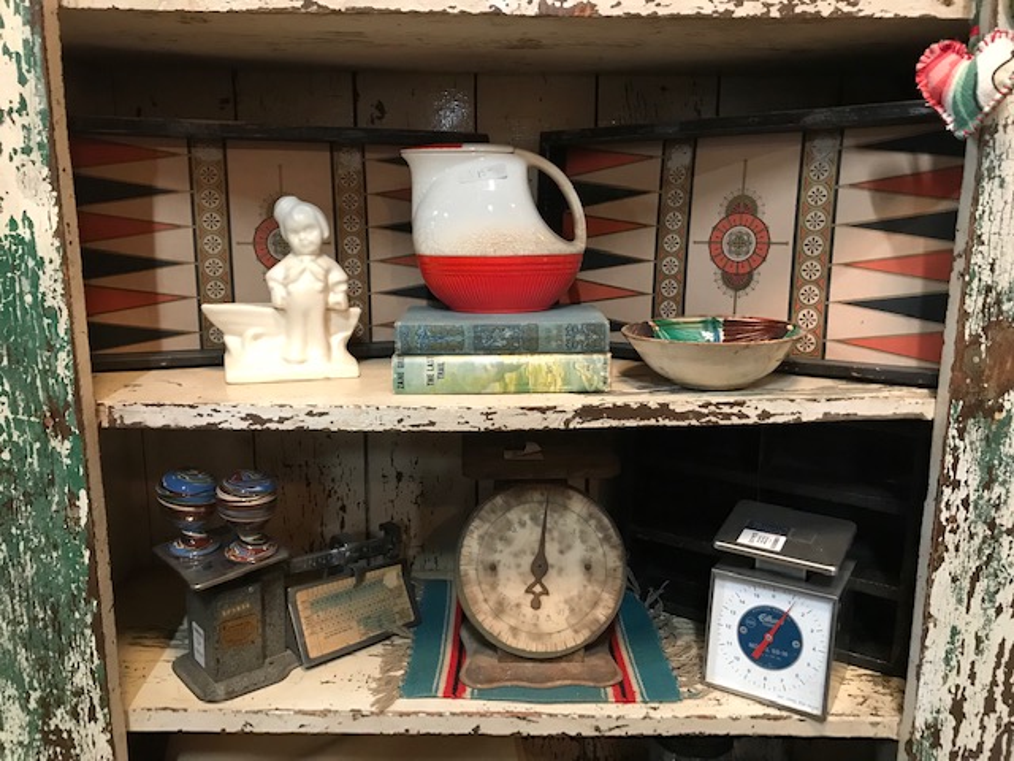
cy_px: 380
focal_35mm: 28
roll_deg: -1.5
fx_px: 820
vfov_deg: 49.7
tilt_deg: -10.4
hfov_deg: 63.4
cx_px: 507
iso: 100
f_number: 1.8
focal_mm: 3.99
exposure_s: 1/12
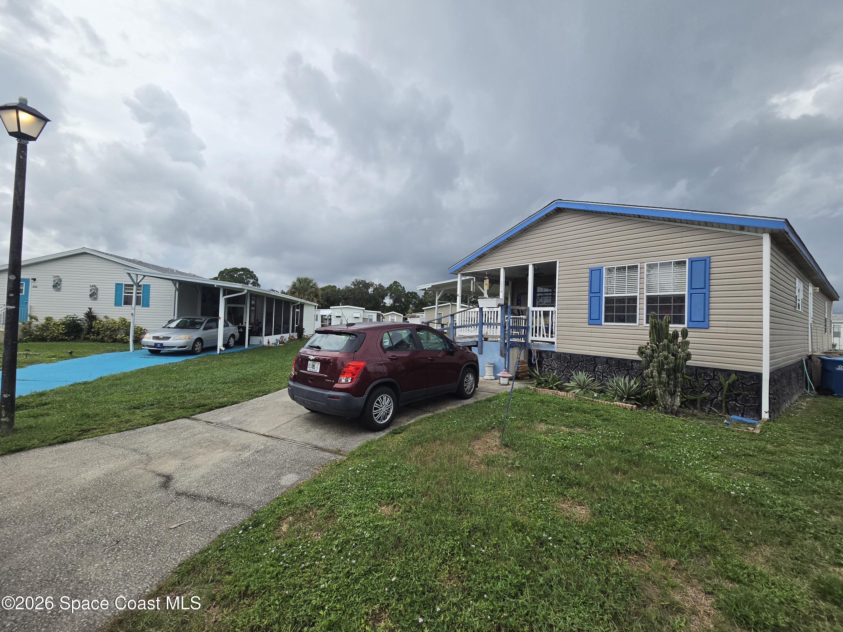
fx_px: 317
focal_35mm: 13
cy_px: 316
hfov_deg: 106.2
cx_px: 422
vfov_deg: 89.9
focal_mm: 2.2
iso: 100
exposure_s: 1/3768
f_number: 2.2
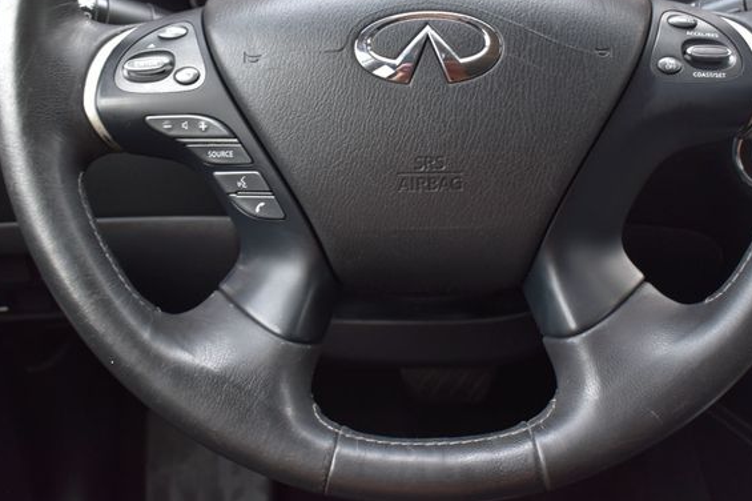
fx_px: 1065
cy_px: 223
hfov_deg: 38.9
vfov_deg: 26.4
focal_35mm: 51
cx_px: 418
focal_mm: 30
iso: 400
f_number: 7.1
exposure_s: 1/40
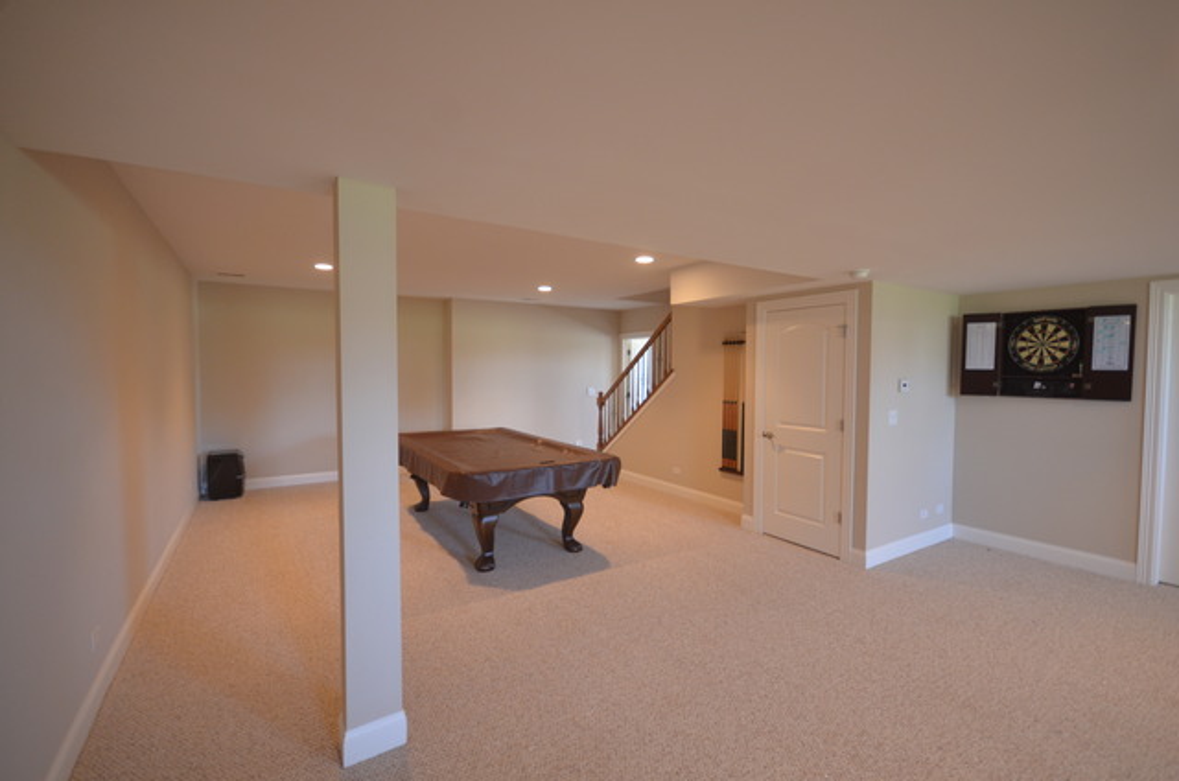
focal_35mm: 15
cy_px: 390
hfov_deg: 100.5
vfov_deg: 77.1
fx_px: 490
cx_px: 590
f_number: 4
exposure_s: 1/20
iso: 800
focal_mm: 10
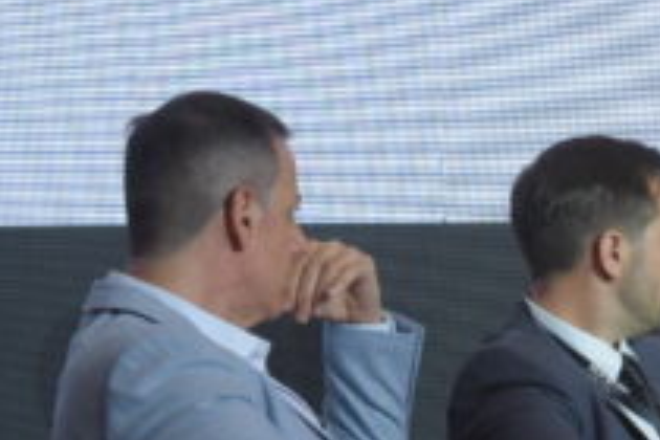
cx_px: 1125
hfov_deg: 5.8
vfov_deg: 4.0
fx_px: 6361
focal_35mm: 347
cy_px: 453
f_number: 5.6
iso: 3200
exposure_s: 1/125
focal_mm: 95
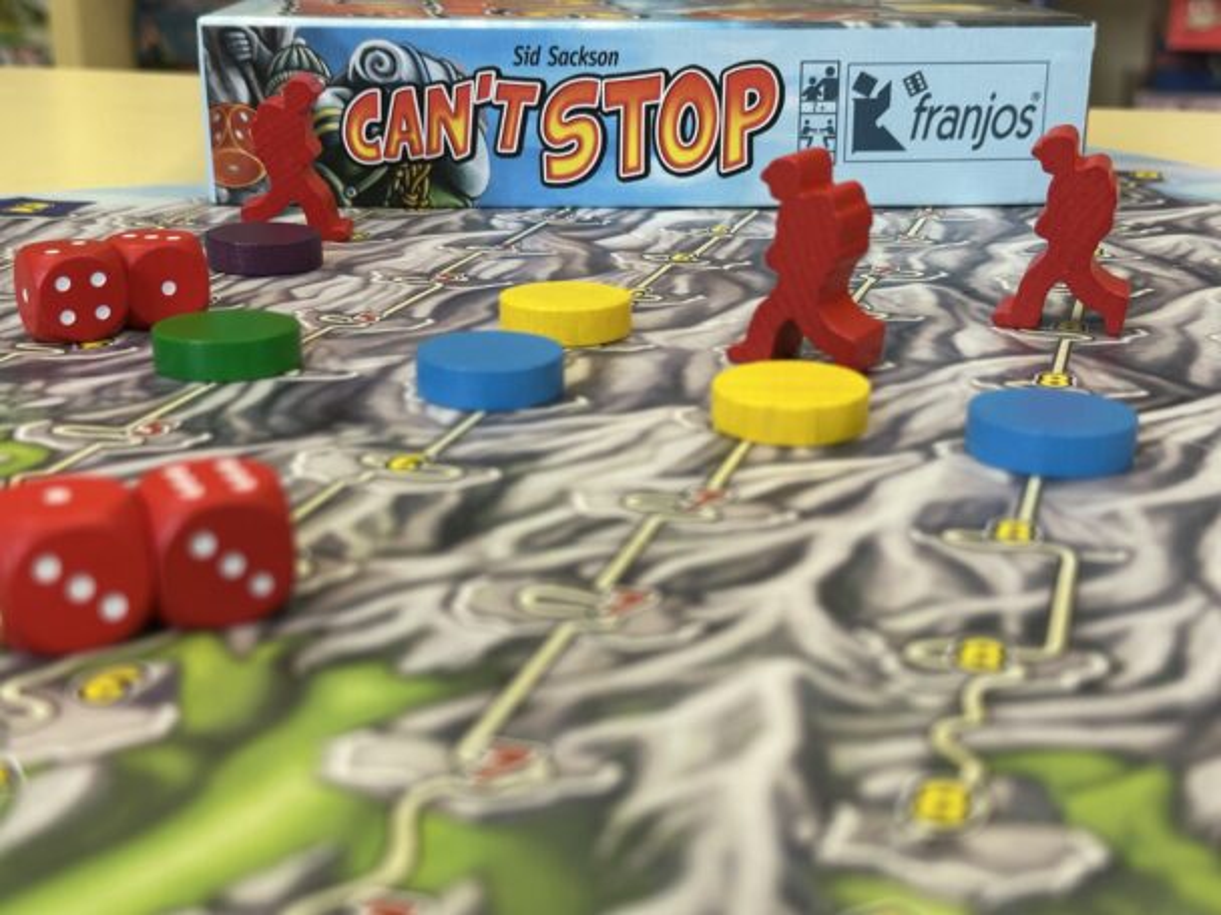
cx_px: 610
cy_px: 458
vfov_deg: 30.3
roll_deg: +0.1
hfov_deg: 39.7
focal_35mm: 48
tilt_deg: -17.7
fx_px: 1693
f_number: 1.78
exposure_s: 1/116
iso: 40
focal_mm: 6.86
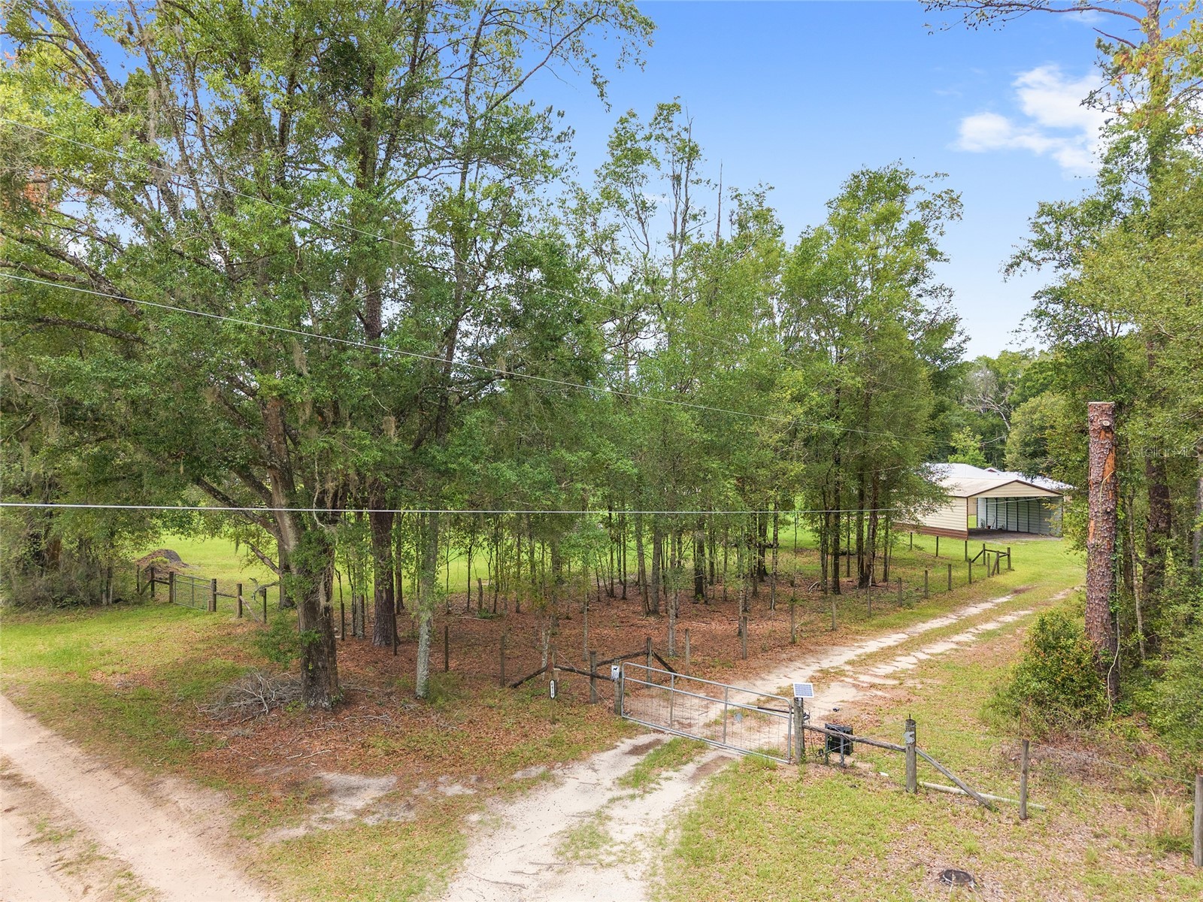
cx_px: 602
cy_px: 451
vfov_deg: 56.8
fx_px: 834
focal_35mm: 24
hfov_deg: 71.6
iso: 360
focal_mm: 8.67
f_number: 1.8
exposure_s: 1/6000
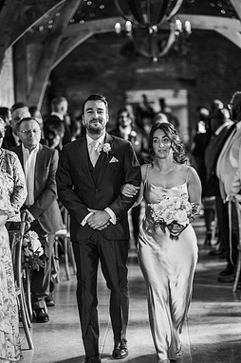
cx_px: 138
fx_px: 1008
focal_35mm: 100
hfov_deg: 13.6
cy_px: 176
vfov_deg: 20.4
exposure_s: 1/200
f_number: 1.8
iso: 1000
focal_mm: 85
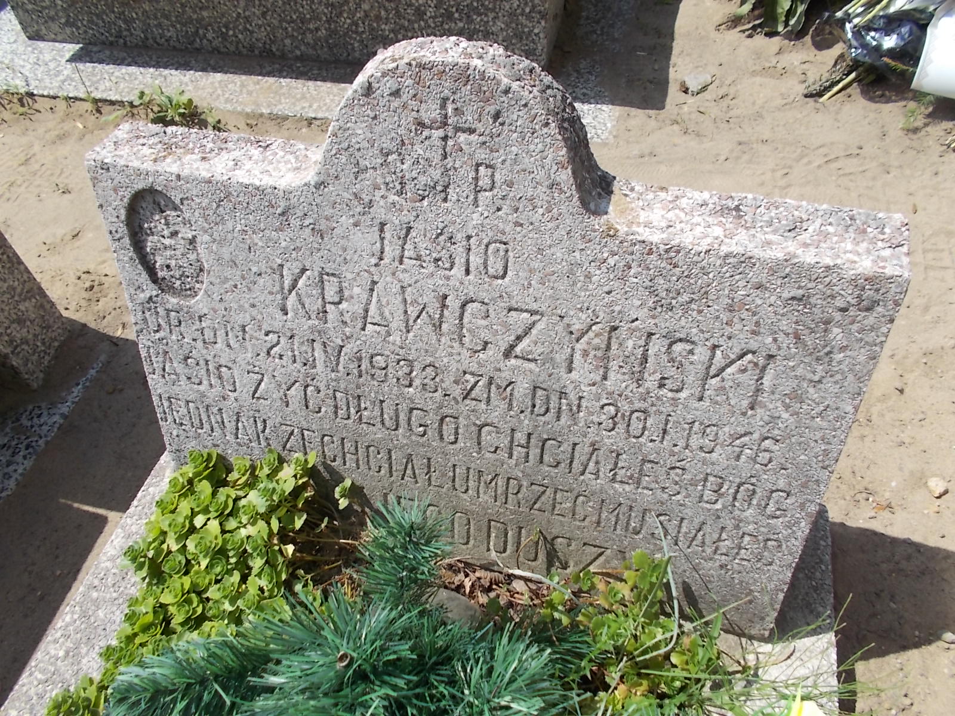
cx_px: 478
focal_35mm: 26
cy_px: 358
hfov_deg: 67.3
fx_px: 717
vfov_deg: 53.1
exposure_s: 1/160
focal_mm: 4.6
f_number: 8
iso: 80
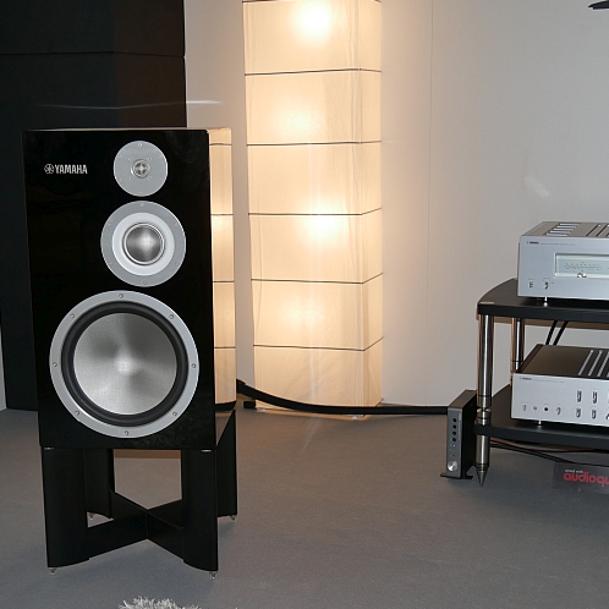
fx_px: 1075
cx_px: 276
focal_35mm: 54
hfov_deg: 31.6
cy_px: 349
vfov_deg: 31.6
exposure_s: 1/100
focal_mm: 19
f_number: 3.8
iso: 200
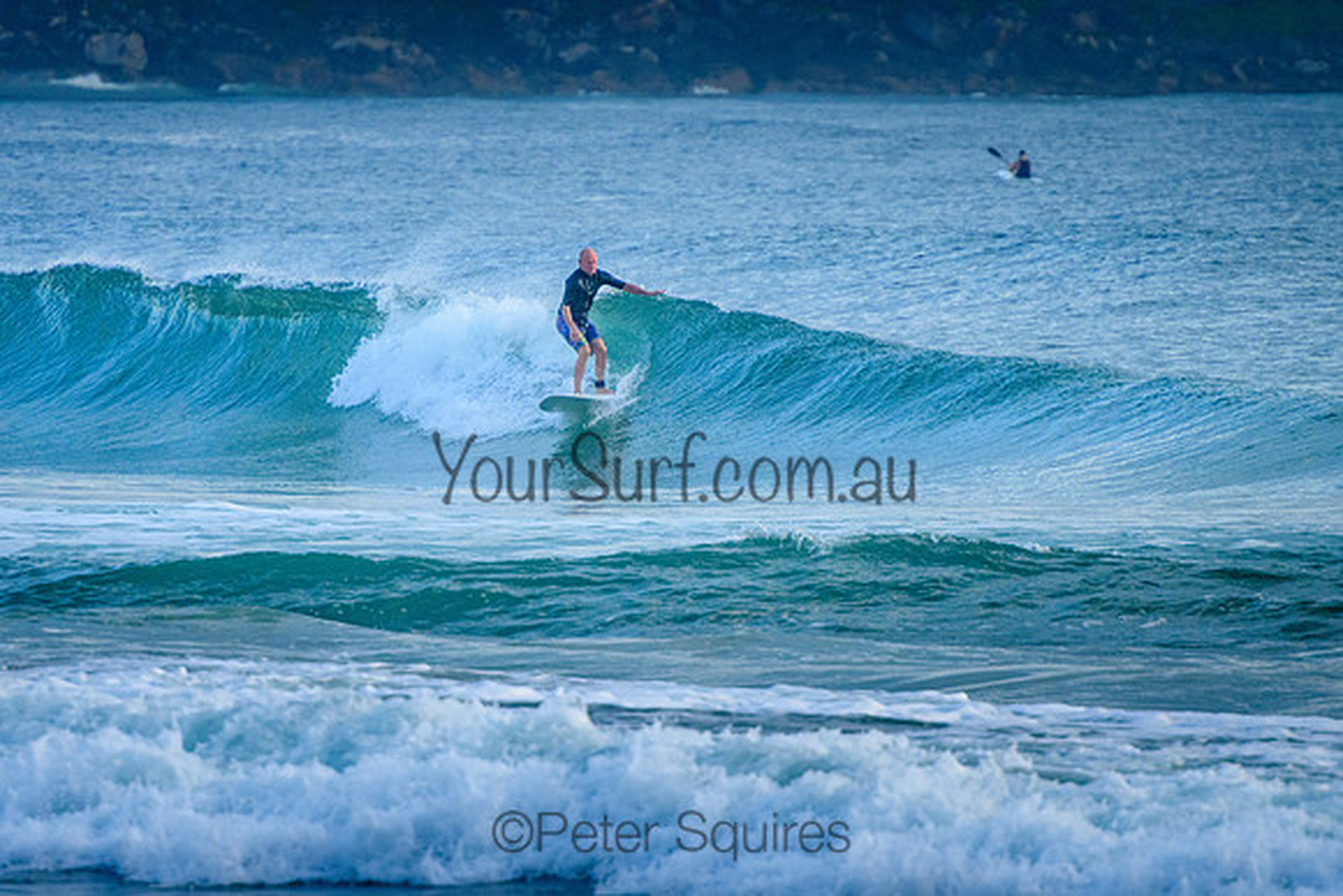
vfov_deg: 2.5
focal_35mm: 550
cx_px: 584
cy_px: 443
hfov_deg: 3.7
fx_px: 20524
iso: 1400
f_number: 5.6
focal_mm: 400
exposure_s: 1/1600
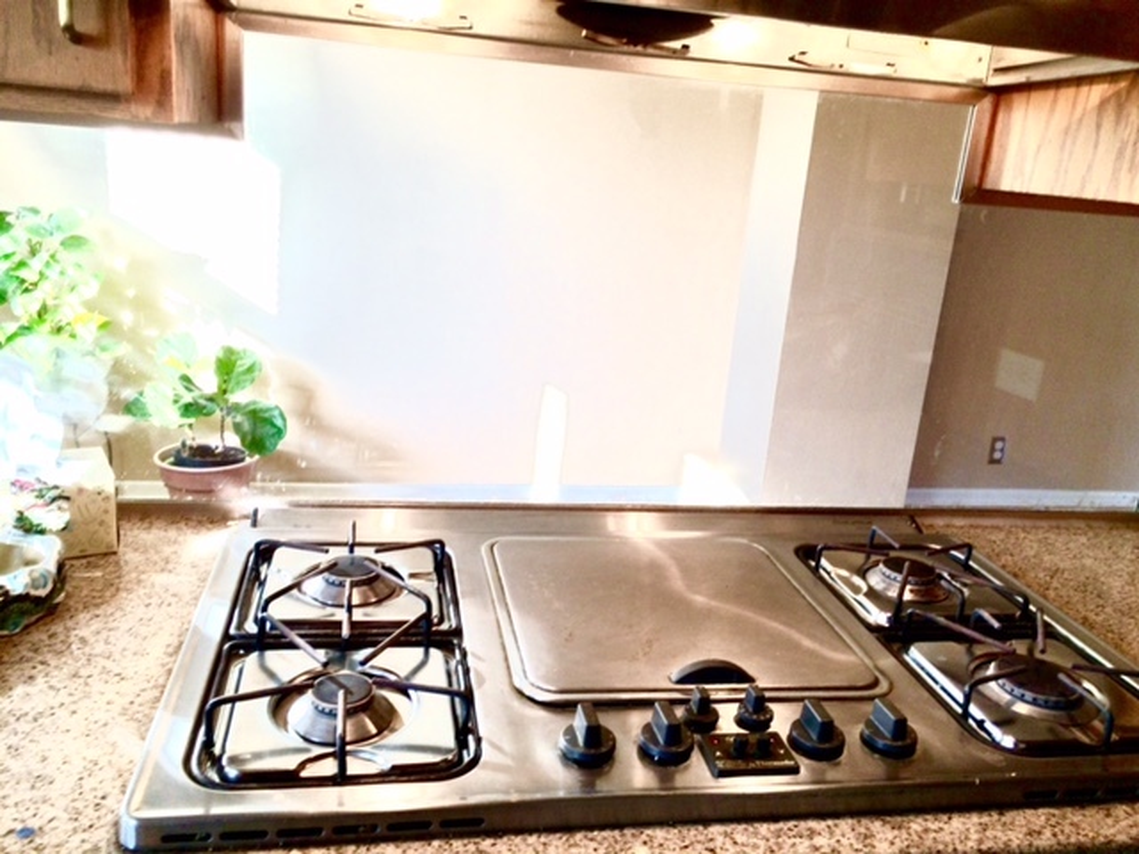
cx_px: 570
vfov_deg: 48.2
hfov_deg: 61.7
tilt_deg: -14.6
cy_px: 427
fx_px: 954
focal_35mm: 29
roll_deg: -4.4
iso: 40
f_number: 2.2
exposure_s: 1/60
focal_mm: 4.15
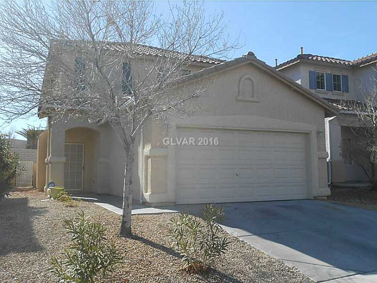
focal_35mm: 34
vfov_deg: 41.8
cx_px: 188
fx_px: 370
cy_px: 142
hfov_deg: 54.0
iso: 80
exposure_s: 1/500
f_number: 3.9
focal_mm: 6
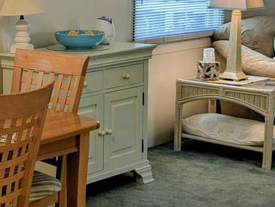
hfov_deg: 20.1
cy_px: 70
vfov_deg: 16.8
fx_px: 700
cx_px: -94
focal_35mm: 88
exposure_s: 1/120
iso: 41
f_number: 1.85
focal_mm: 6.81
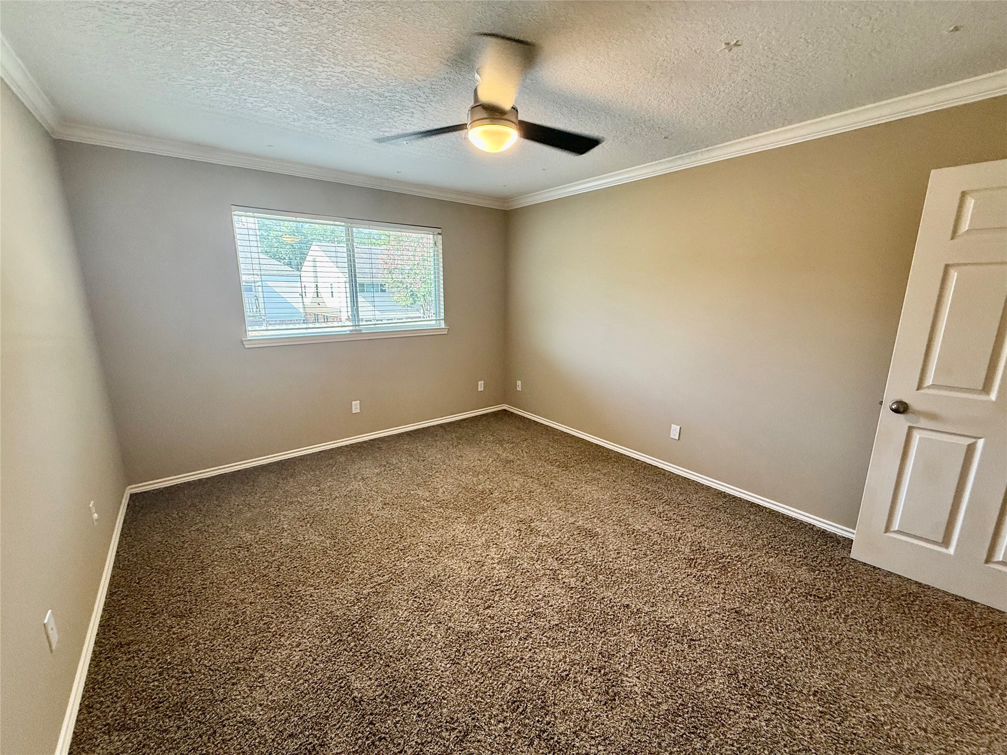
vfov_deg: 85.7
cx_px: 504
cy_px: 378
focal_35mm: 14
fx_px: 407
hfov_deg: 102.1
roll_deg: +0.2
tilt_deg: -11.0
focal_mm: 2.22
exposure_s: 1/120
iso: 250
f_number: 2.2
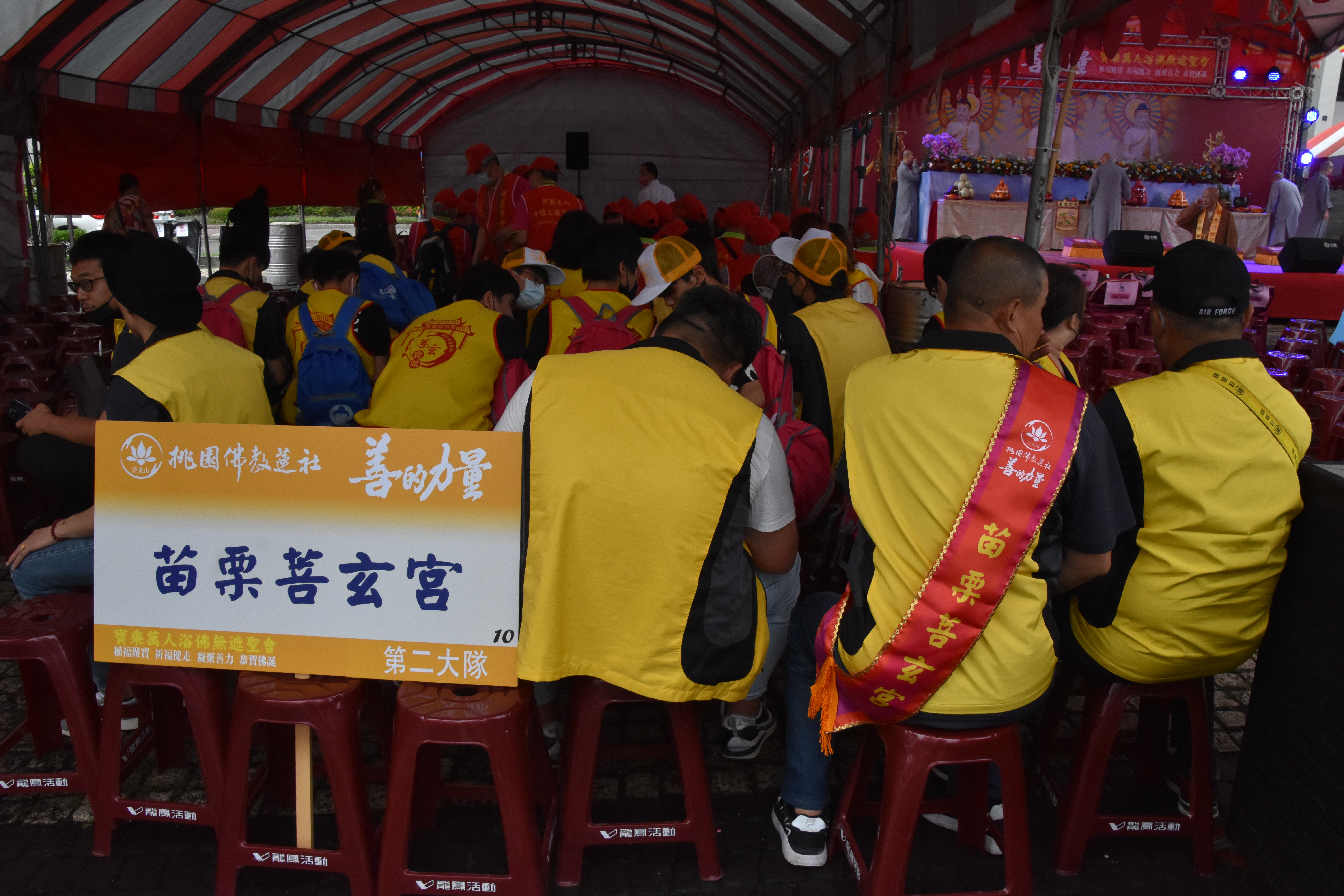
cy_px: 448
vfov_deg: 47.9
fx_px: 1008
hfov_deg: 67.4
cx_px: 672
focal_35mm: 27
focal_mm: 18
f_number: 11
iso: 1600
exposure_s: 1/400
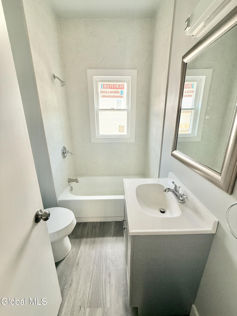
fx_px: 128
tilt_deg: -16.5
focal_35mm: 14
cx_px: 118
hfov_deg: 85.7
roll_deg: -1.0
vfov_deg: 102.1
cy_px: 158
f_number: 2.2
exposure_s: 1/99
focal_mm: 2.22
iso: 160
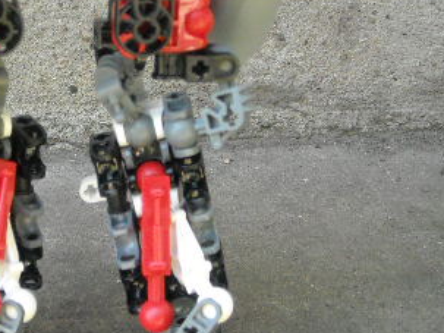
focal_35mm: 74
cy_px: 119
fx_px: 949
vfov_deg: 19.8
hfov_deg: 25.8
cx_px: 75
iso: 475
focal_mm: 5.7
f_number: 2.8
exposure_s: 1/250
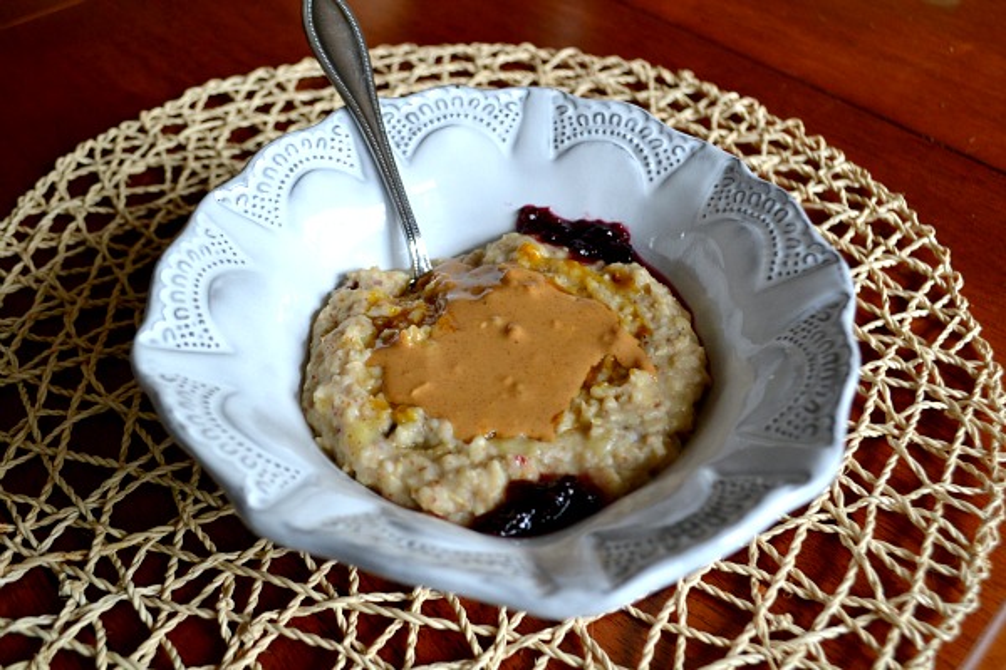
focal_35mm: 33
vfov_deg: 40.0
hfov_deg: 57.2
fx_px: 922
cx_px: 503
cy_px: 335
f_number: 4
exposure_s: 1/40
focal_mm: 22
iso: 400
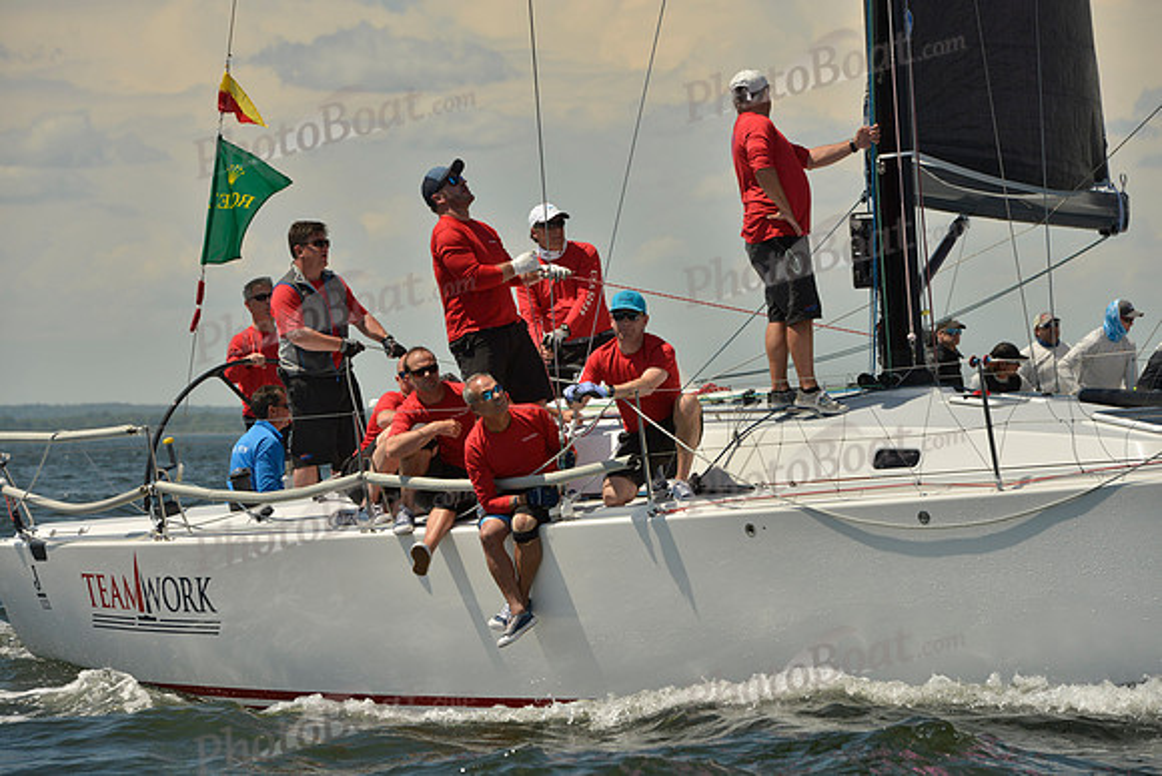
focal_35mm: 185
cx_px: 581
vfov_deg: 7.4
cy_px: 388
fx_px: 5973
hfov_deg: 11.1
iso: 280
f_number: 9
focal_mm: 185
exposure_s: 1/1600
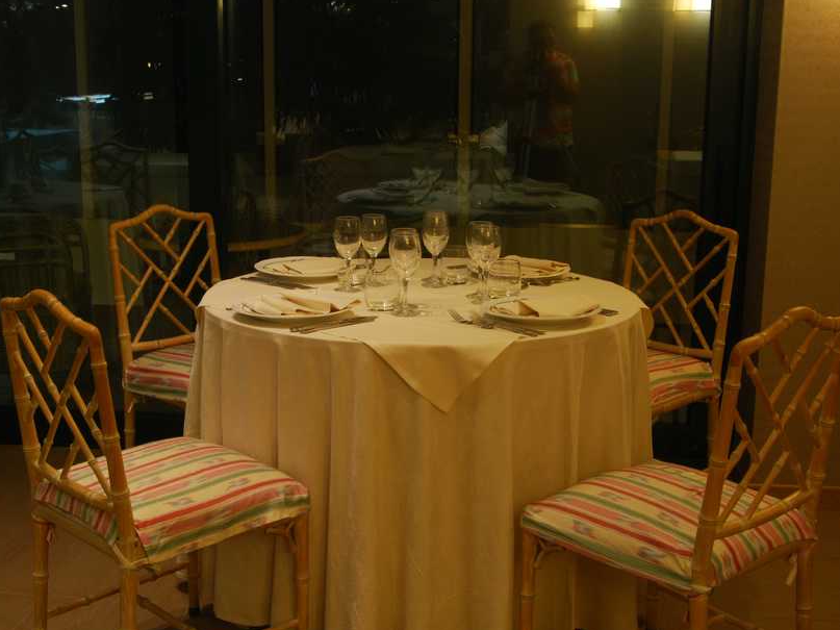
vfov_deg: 28.6
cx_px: 367
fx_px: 1237
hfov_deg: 37.4
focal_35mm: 51
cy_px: 326
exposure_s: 1/2
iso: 400
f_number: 14
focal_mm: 30
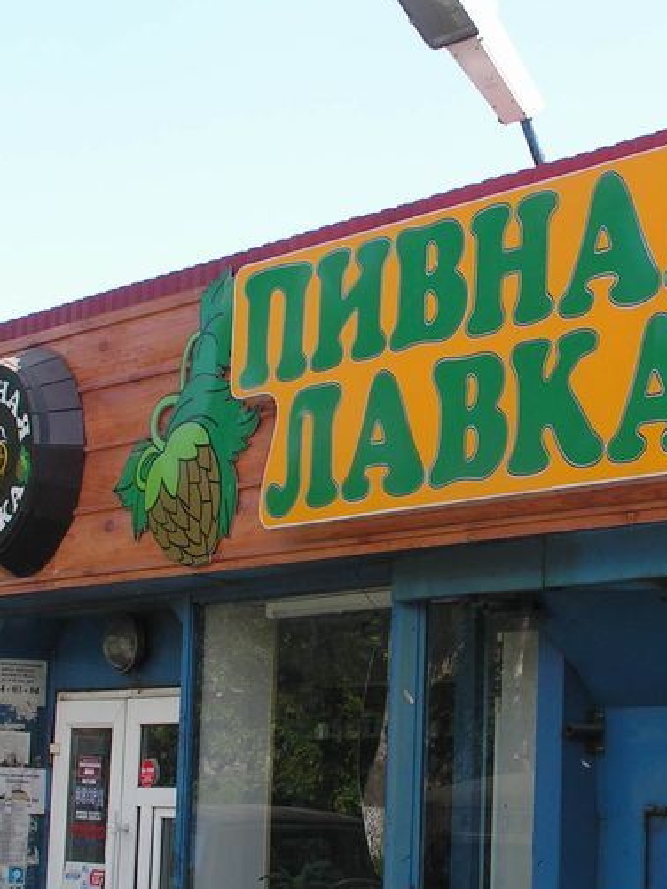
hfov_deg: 14.9
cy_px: 442
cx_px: 538
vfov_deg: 19.8
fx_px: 2542
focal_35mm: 99
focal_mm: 10.4
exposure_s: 1/125
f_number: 5.6
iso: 50
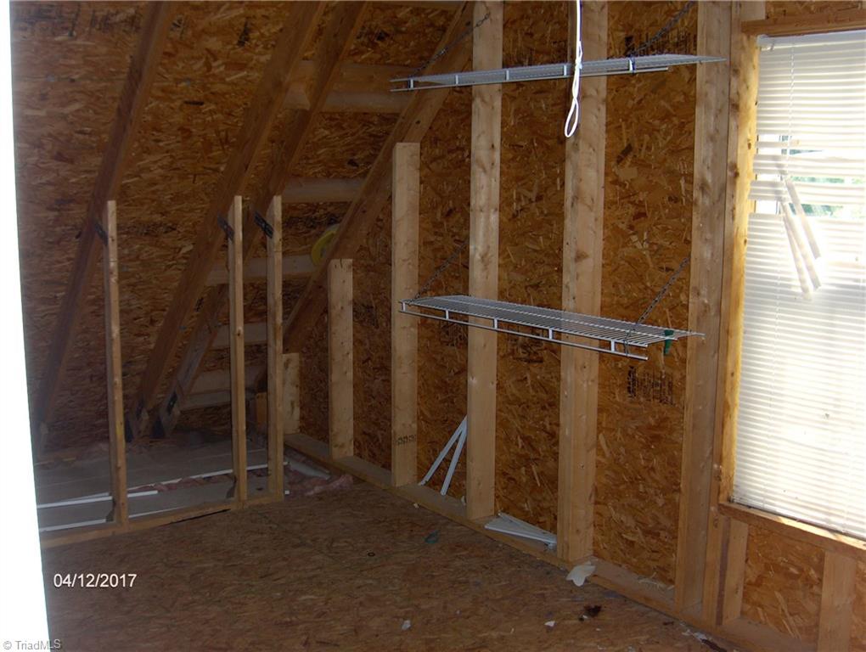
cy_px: 326
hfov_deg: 47.8
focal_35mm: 39
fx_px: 977
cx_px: 433
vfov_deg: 36.9
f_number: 2.8
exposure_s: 1/60
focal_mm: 8
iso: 100
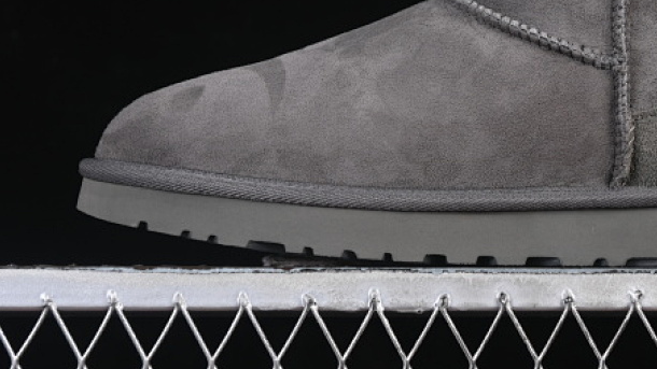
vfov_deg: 8.7
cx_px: 460
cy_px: 27
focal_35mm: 139
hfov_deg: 15.4
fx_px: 2421
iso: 160
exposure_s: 1/60
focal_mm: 50
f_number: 6.3
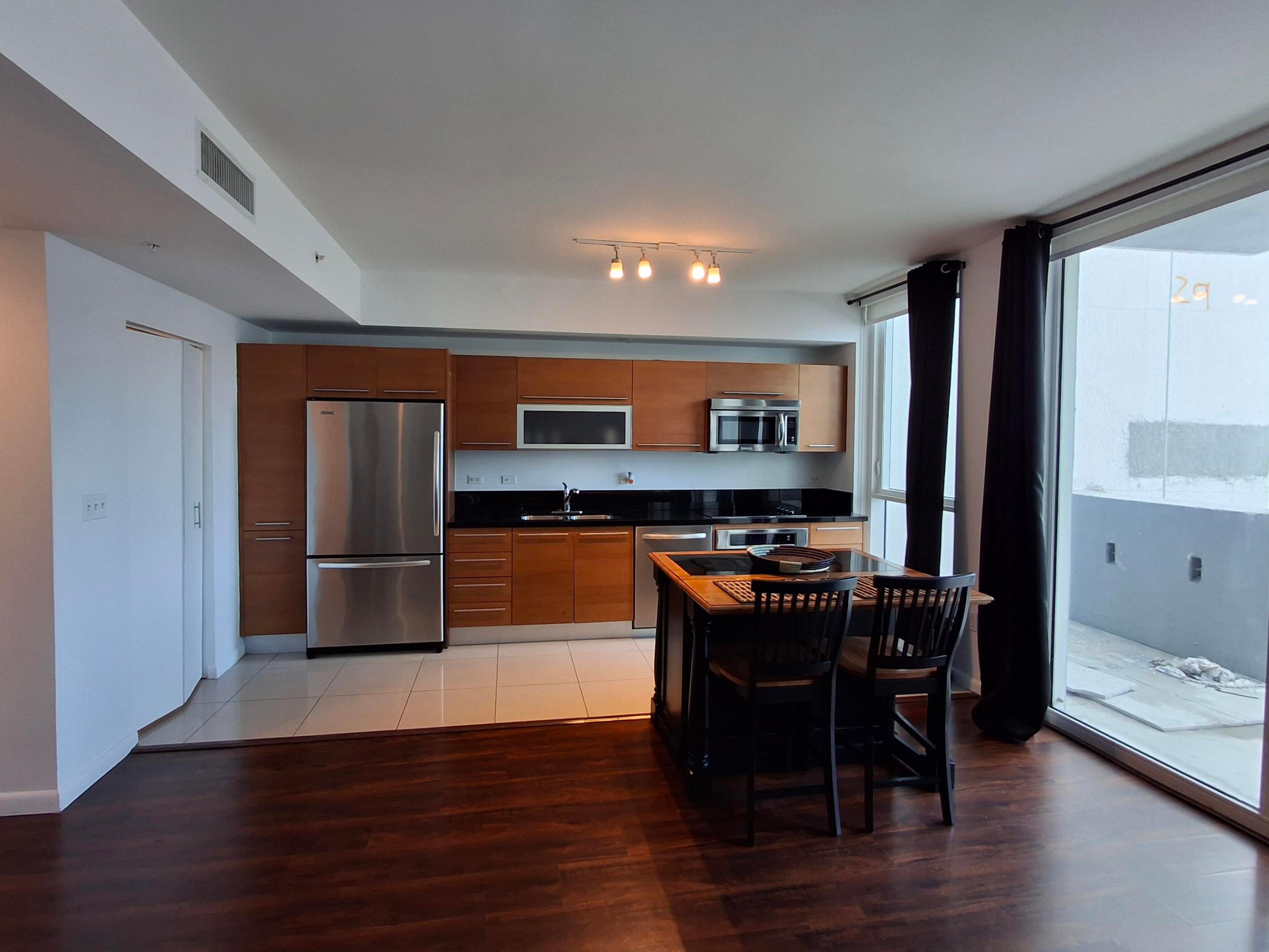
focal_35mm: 17
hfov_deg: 91.0
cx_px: 623
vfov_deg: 74.7
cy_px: 465
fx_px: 623
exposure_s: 1/50
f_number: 2.2
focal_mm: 1.64
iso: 40
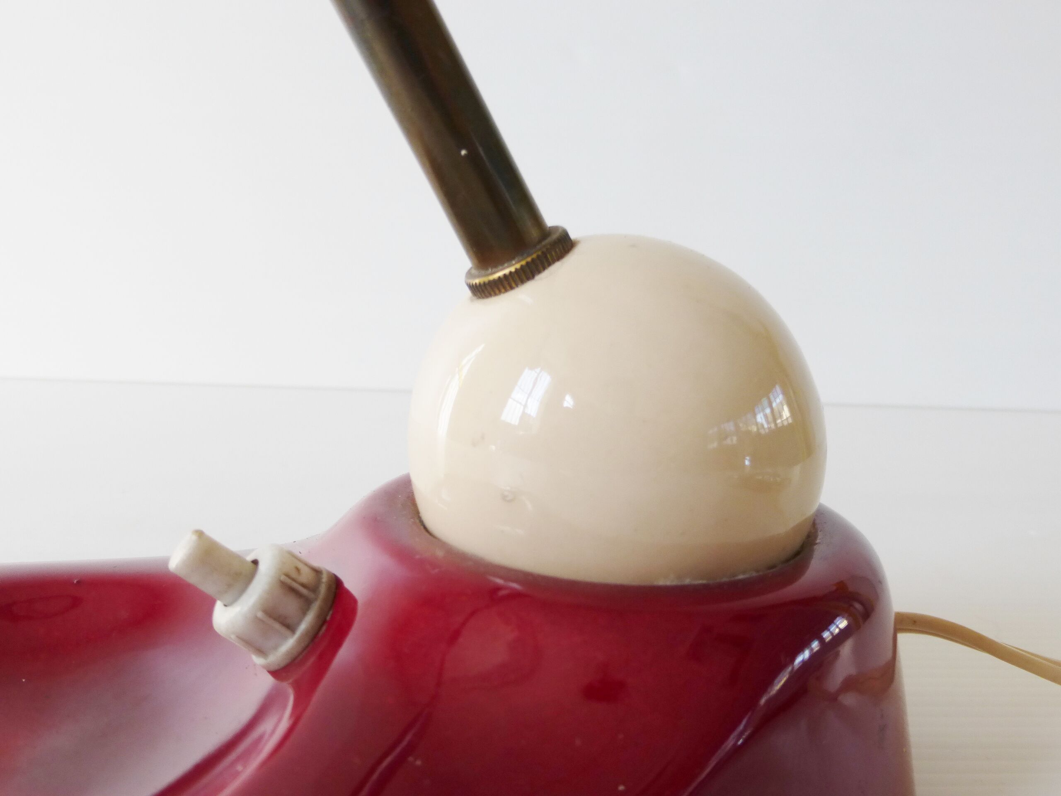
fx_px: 950
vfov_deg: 45.4
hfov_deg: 58.4
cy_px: 398
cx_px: 530
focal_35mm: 31
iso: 100
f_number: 3.6
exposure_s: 1/100
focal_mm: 5.4
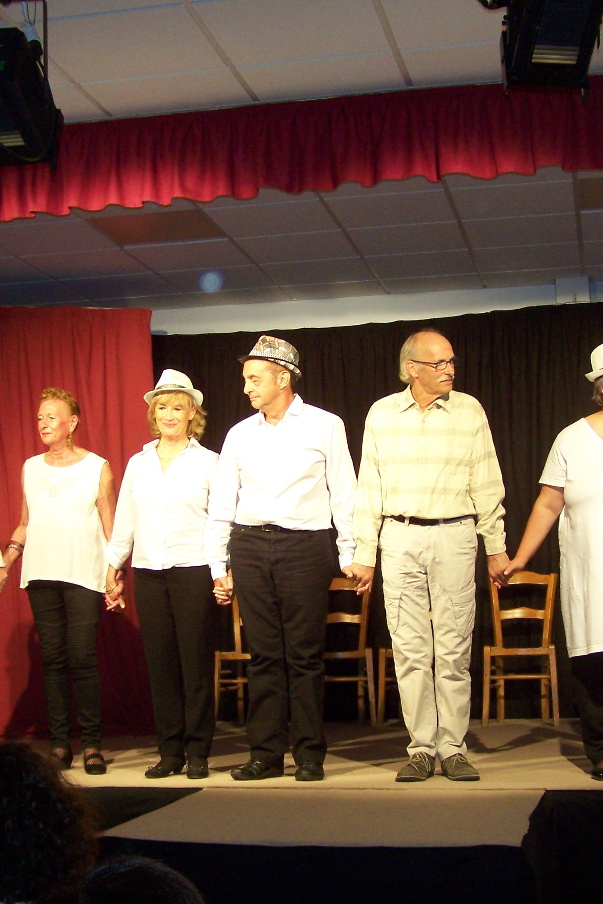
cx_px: 280
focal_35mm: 58
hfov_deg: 23.4
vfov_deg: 34.5
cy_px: 475
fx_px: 1457
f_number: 2.8
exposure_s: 1/100
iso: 160
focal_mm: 6.3
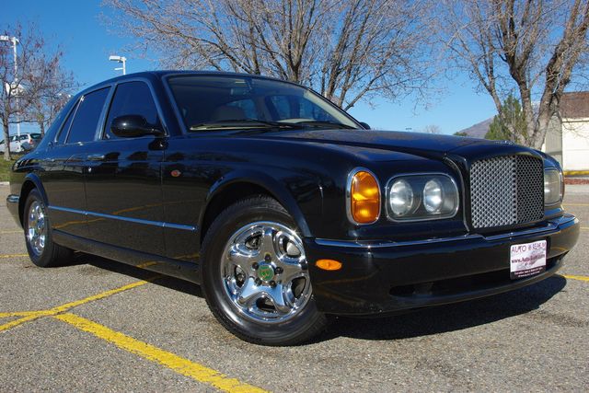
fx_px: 589
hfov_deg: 53.1
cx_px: 294
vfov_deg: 36.9
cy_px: 196
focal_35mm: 36
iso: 100
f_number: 8
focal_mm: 24.38
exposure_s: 1/350
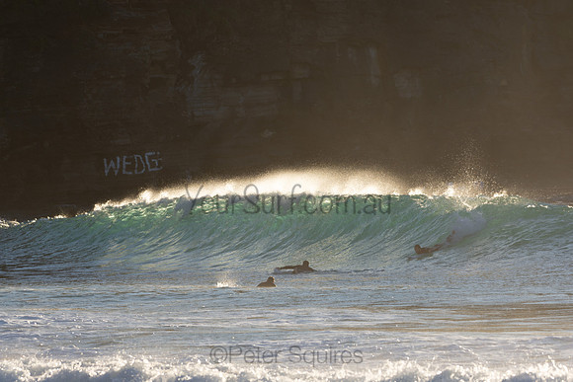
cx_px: 286
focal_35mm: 390
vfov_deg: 3.5
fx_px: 6209
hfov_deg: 5.3
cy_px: 191
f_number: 5.6
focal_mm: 260
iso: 110
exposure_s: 1/640
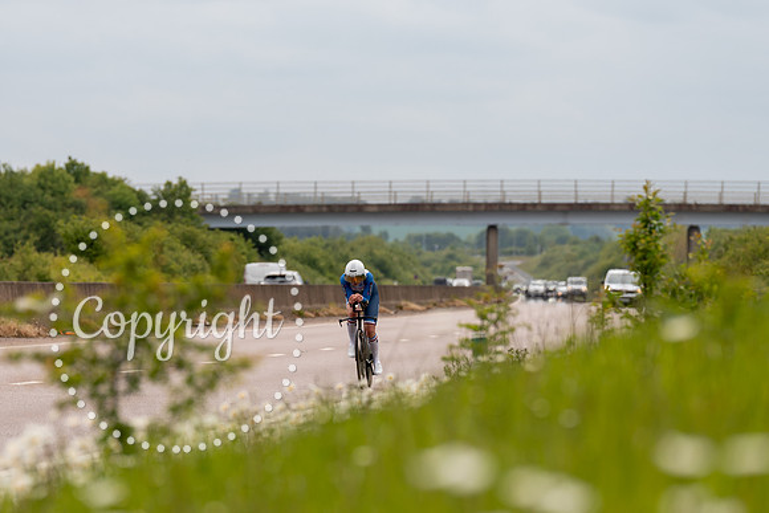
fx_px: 5932
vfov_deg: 5.0
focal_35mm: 278
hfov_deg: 7.4
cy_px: 289
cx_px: 355
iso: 125
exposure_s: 1/800
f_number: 4
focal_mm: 200
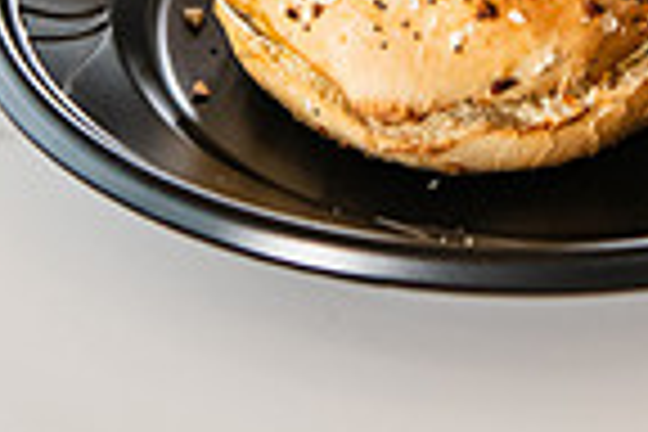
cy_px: -299
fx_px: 3618
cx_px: 536
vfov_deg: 6.7
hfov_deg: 10.2
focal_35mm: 201
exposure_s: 1/200
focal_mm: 50
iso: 800
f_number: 4
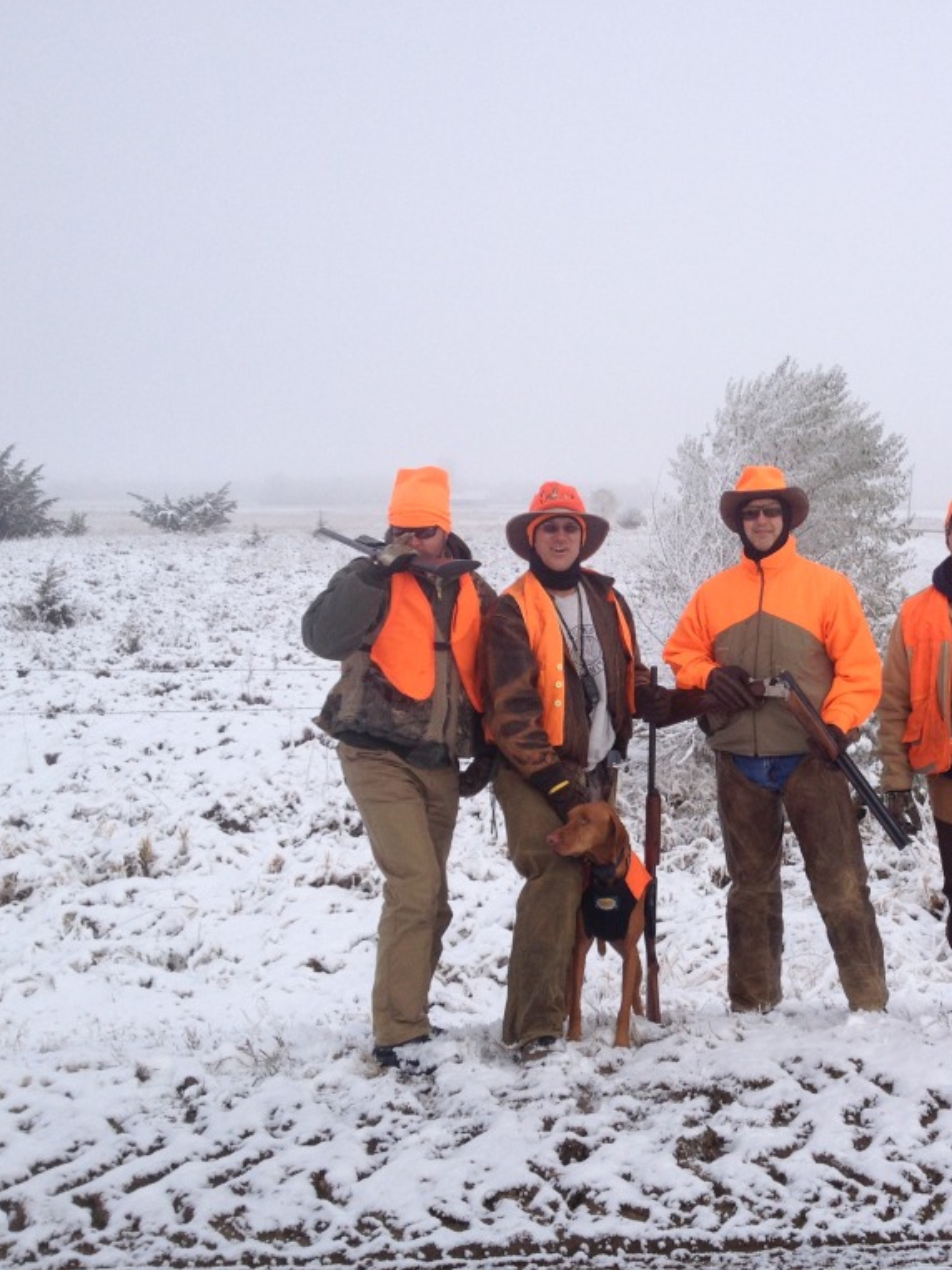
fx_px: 1724
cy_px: 633
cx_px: 791
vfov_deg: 40.4
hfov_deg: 30.0
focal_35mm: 47
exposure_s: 1/2208
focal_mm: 4.28
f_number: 2.4
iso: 50
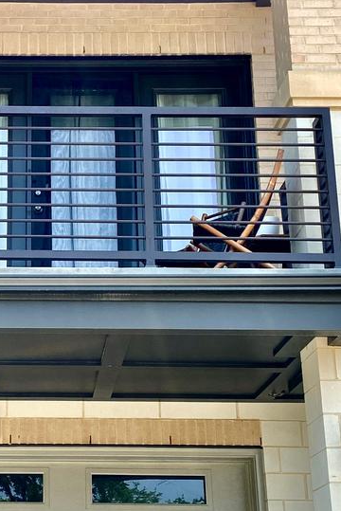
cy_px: 241
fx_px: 1093
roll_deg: -0.1
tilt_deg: +20.4
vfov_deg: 26.3
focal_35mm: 77
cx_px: 25
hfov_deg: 17.4
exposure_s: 1/871
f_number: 1.8
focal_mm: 4.25
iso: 32
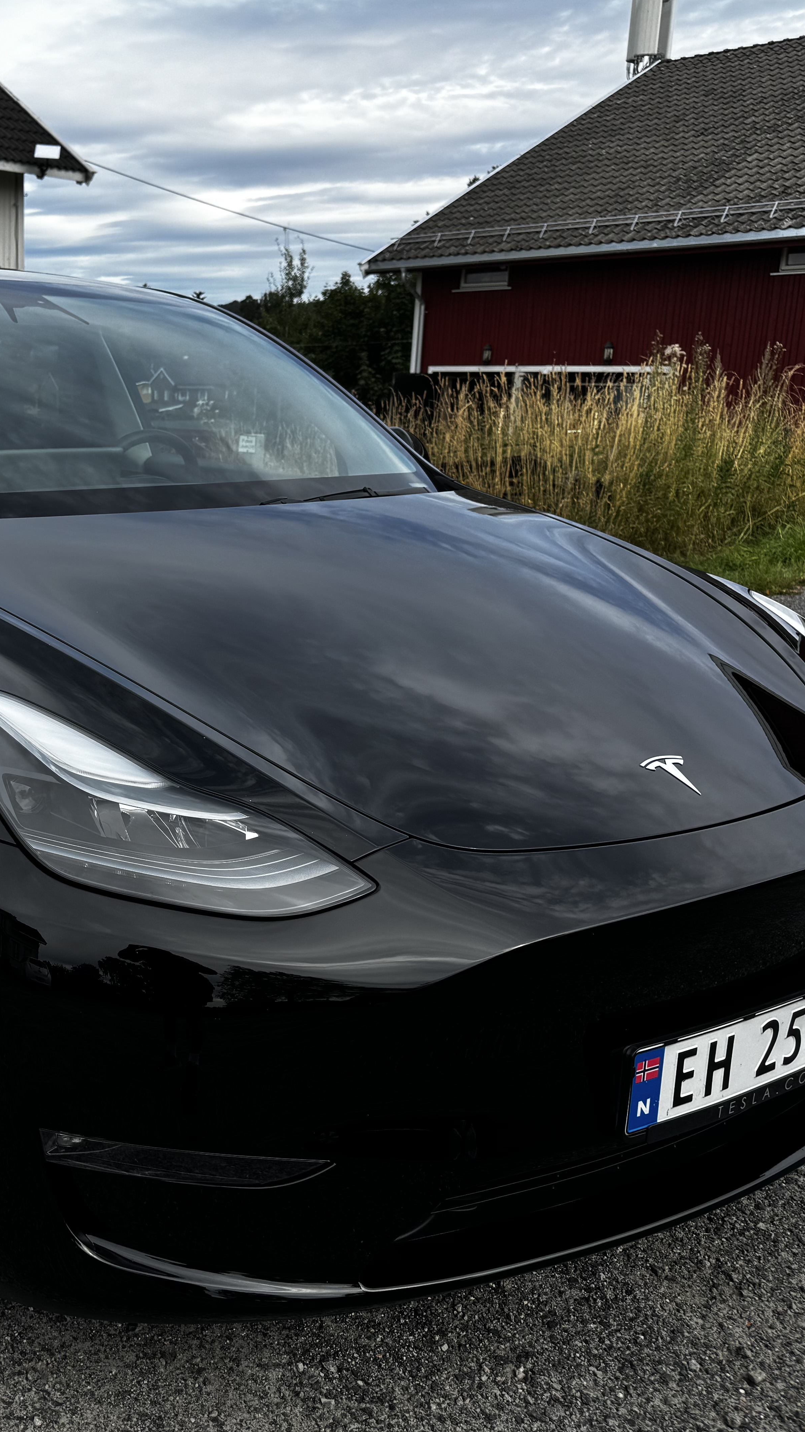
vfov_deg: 56.6
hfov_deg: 31.9
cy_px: 717
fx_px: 1328
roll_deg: -0.6
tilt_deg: -14.8
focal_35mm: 35
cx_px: 60
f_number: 1.78
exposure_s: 1/3247
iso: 80
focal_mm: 6.76
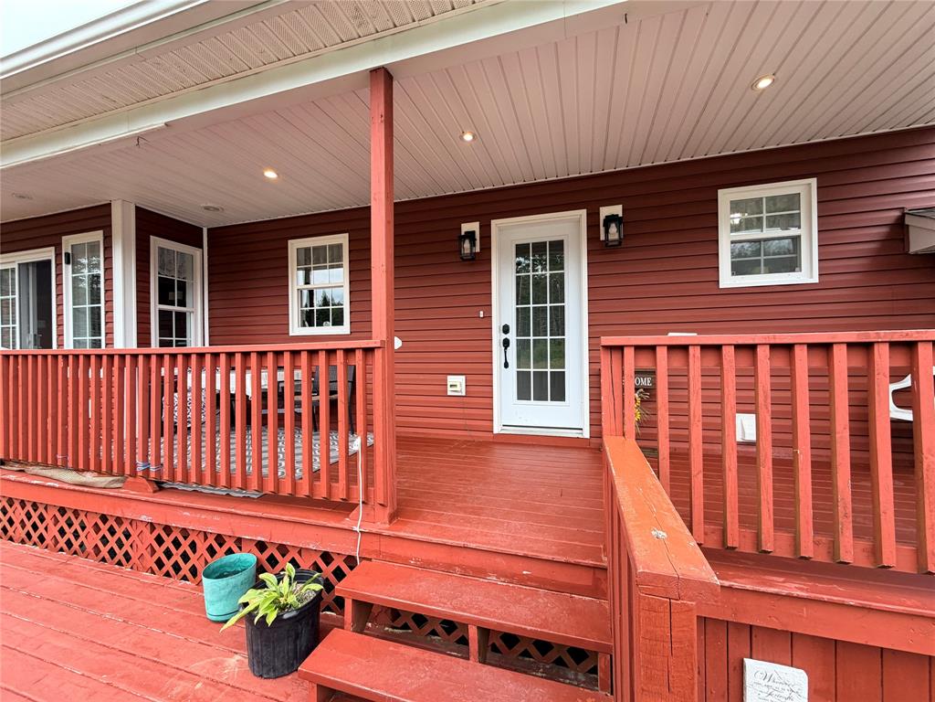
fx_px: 378
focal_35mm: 14
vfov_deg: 85.7
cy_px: 351
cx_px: 468
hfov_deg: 102.1
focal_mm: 2.22
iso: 125
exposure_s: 1/121
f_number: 2.2
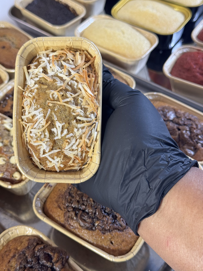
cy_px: 136
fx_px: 375
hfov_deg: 30.3
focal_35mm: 48
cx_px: 102
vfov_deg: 39.7
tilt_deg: -50.0
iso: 80
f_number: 1.78
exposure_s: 1/71
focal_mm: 6.76
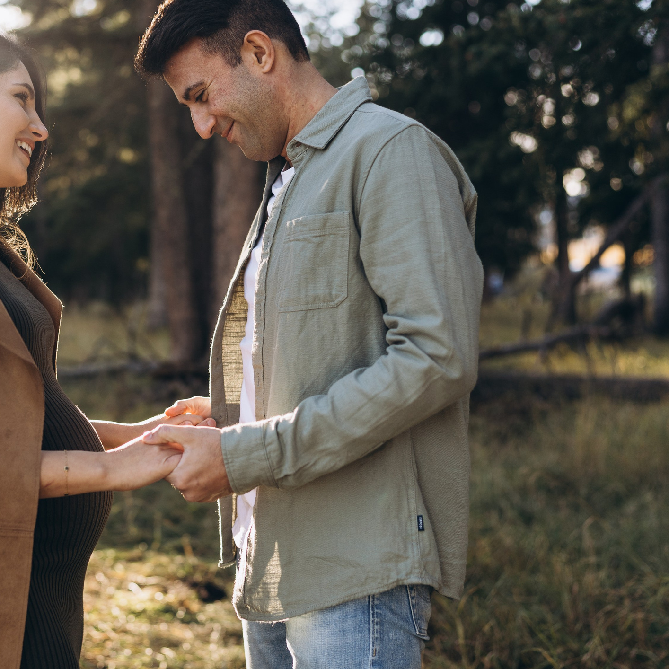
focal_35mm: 54
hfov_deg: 31.1
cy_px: 325
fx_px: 1181
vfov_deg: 31.6
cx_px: 171
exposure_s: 1/500
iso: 100
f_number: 1.8
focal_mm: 35
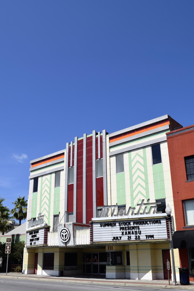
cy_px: 146
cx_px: 97
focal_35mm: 36
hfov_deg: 36.9
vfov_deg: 53.1
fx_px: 291
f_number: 11
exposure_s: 1/500
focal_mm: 24
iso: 200
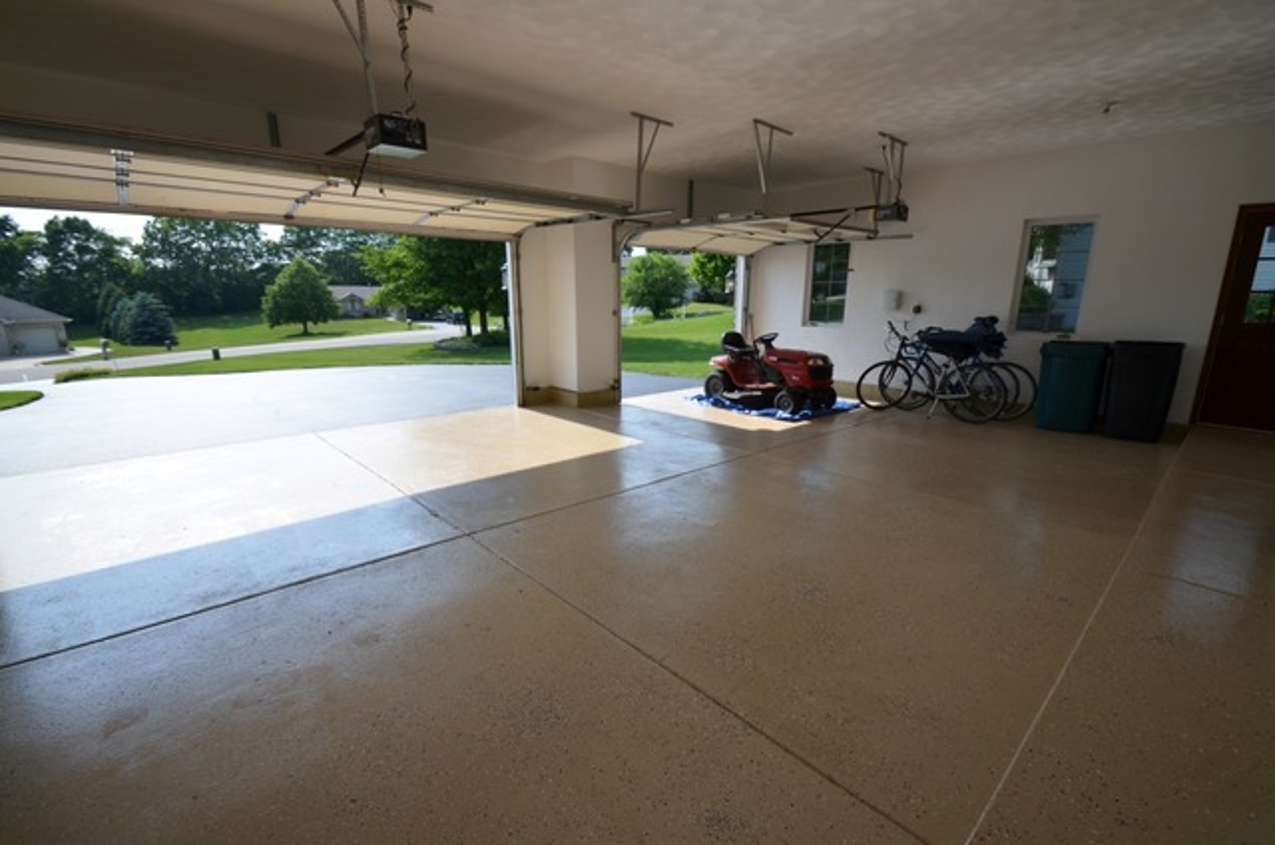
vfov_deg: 77.1
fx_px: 530
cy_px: 422
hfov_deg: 100.5
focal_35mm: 15
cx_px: 638
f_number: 8
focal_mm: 10
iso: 140
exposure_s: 1/250
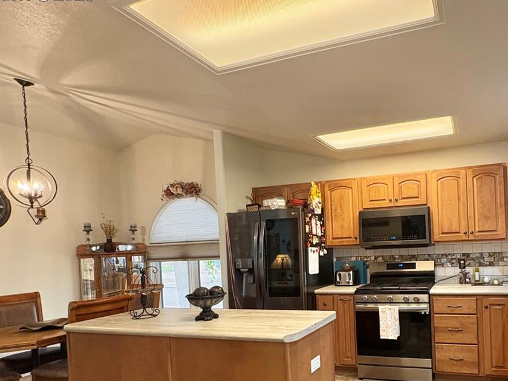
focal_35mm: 24
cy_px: 252
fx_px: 352
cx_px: 365
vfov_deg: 55.7
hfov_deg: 68.1
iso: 250
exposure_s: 1/60
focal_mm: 2.22
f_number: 2.2
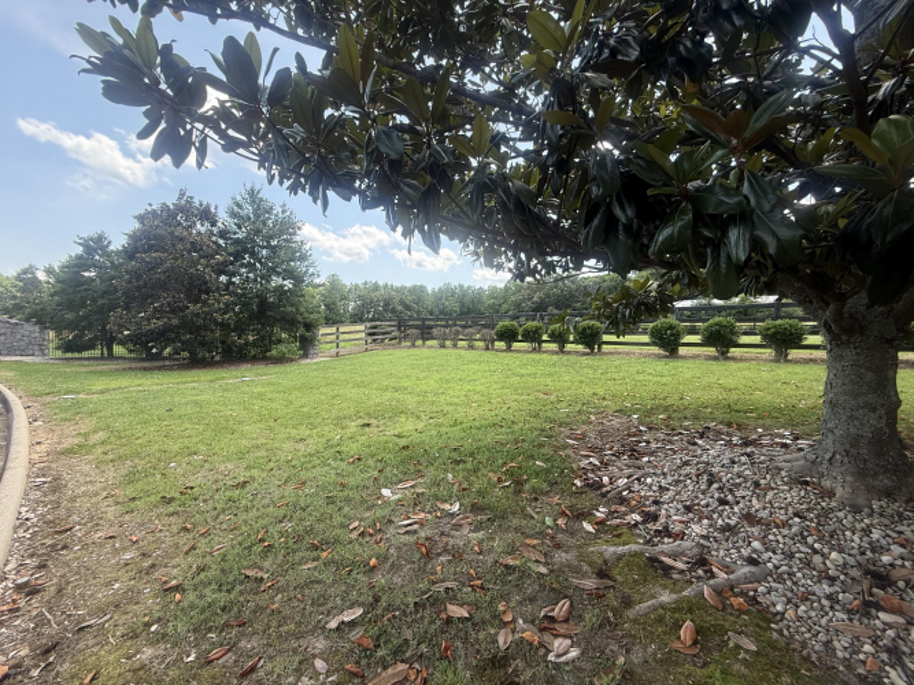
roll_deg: -1.7
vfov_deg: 85.7
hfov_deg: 102.1
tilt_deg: -0.7
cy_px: 342
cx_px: 457
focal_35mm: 14
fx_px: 370
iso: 64
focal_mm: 2.22
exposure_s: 1/549
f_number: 2.2
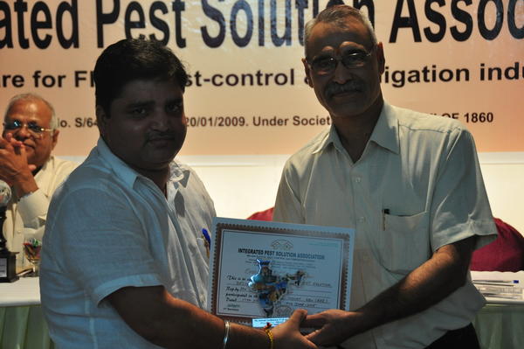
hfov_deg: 22.6
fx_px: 1309
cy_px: 174
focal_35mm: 90
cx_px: 262
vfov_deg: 15.2
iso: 800
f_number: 5
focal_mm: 60
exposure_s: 1/50
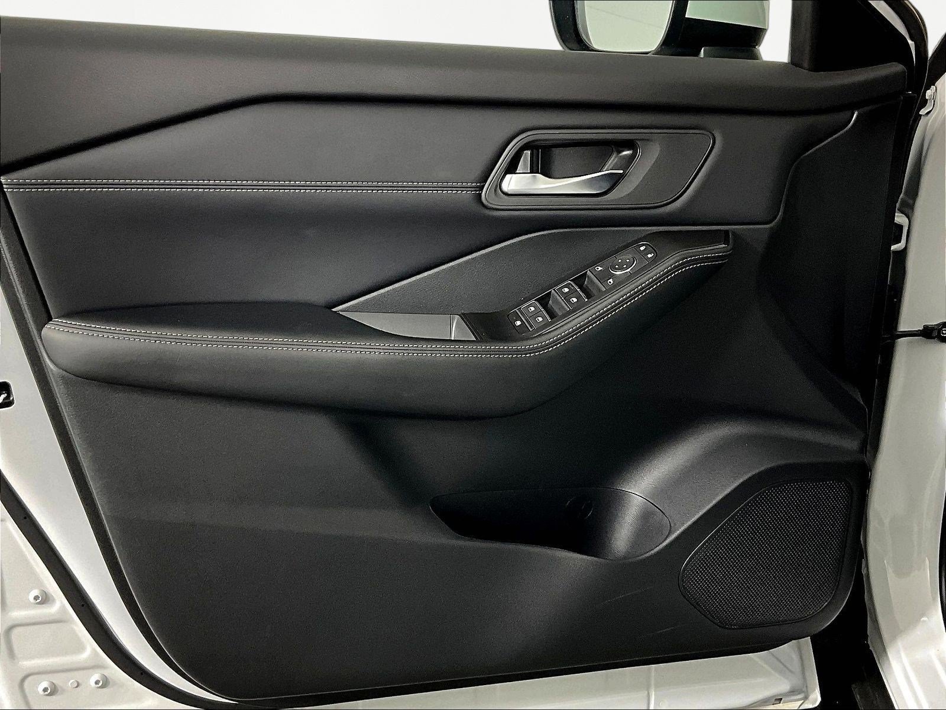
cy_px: 355
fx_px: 793
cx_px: 473
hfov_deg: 61.7
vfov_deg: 48.2
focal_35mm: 29
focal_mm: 3
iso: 64
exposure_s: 1/102
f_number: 1.8
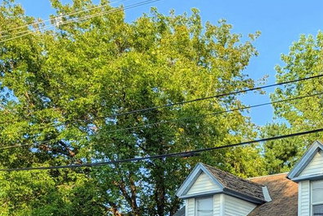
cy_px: 299
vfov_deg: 19.3
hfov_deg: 29.3
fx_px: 575
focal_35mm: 64
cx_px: 325
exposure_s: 1/686
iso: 21
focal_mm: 6.9
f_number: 1.68
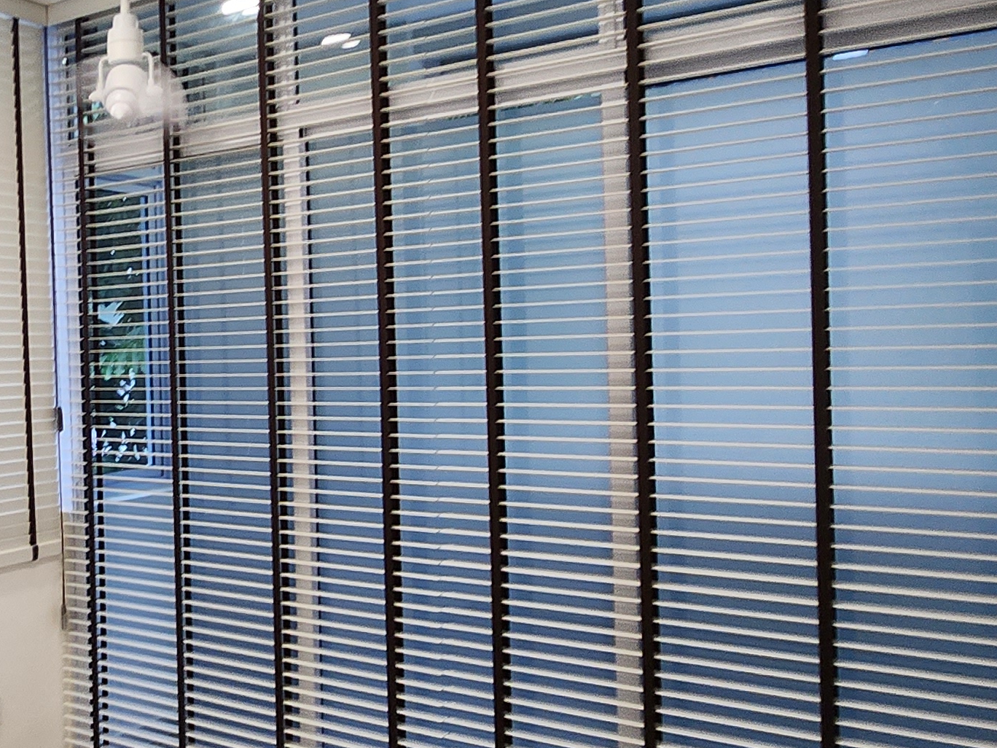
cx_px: 51
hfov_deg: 43.5
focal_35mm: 38
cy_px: 367
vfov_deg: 37.7
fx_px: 1094
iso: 100
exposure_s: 1/50
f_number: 2.2
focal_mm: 1.74
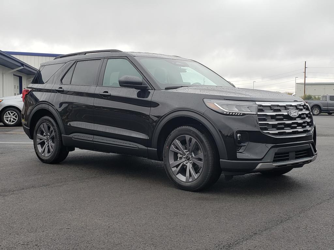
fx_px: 251
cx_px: 167
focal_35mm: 26
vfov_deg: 53.1
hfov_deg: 67.3
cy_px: 125
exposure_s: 1/120
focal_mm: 4.3
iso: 64
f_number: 2.4
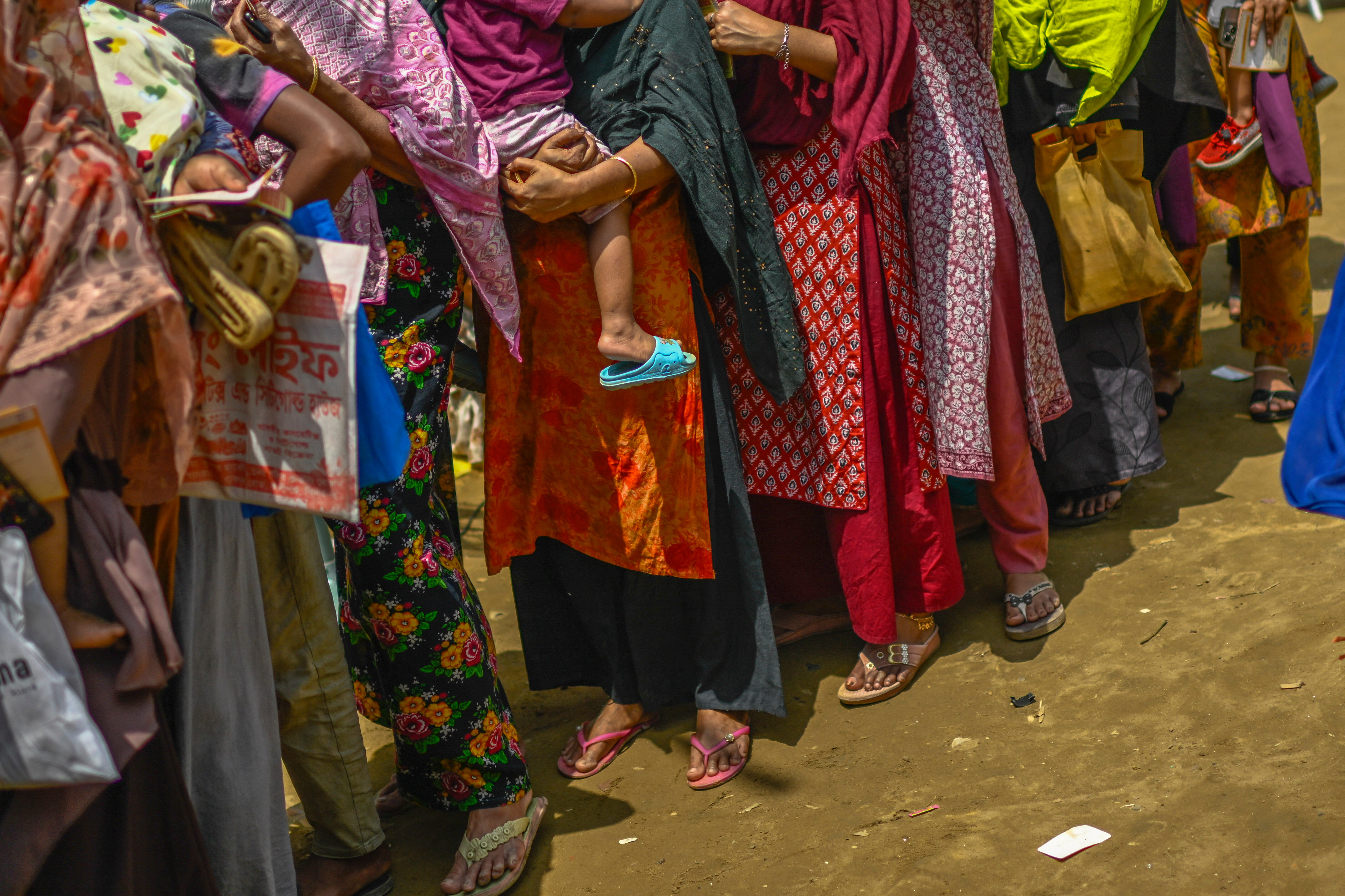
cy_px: 253
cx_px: 718
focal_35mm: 56
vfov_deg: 24.0
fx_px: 2092
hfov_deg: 35.6
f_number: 1.6
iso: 125
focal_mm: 35
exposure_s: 1/8000
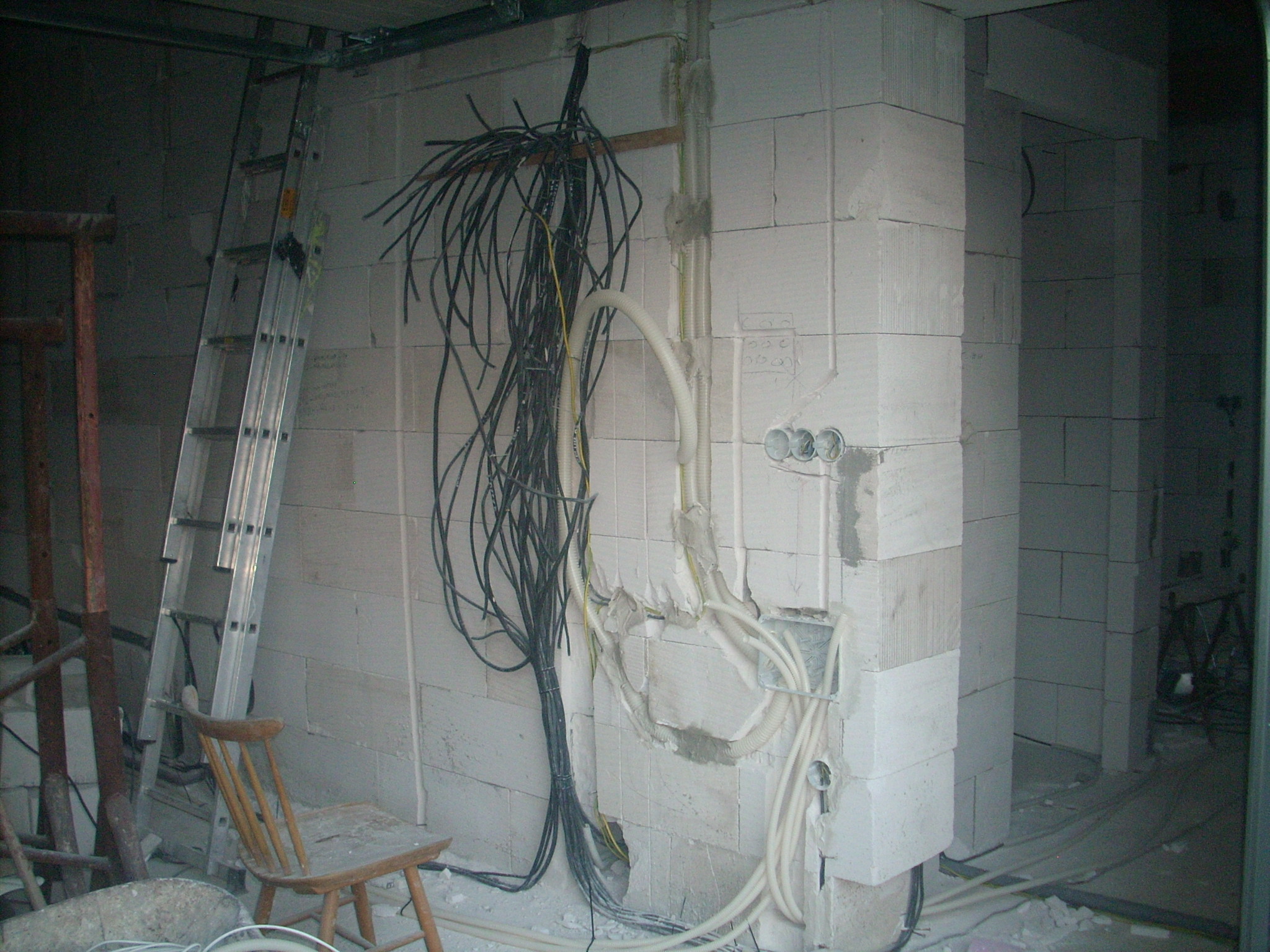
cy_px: 476
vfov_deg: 38.7
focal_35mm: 37
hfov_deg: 50.1
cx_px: 635
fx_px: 1357
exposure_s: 1/30
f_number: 2.8
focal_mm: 6.2
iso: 200
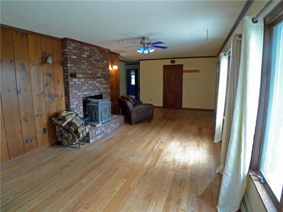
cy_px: 106
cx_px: 142
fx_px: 196
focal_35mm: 24
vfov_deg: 56.8
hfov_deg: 71.6
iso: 250
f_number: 2
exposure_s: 1/30
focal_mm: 5.1
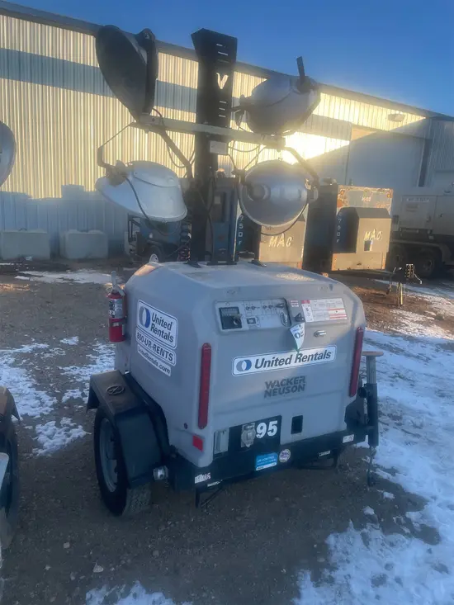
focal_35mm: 26
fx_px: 455
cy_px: 302
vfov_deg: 67.3
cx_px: 227
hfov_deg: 53.1
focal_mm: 4.2
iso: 50
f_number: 1.6
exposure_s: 1/1490
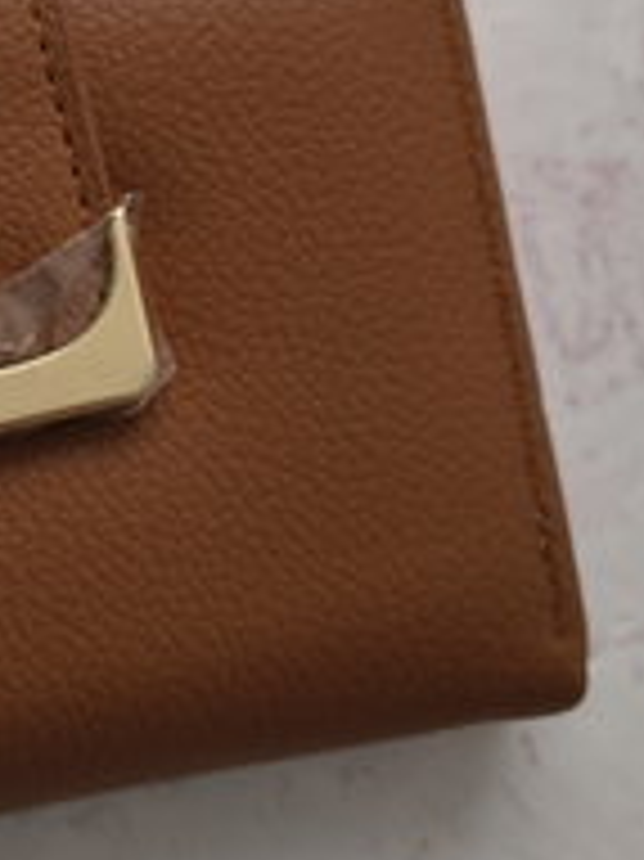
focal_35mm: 67
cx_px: 32
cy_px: 236
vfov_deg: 28.6
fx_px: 1664
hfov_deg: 21.3
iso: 602
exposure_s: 1/100
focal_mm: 5.56
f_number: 1.8
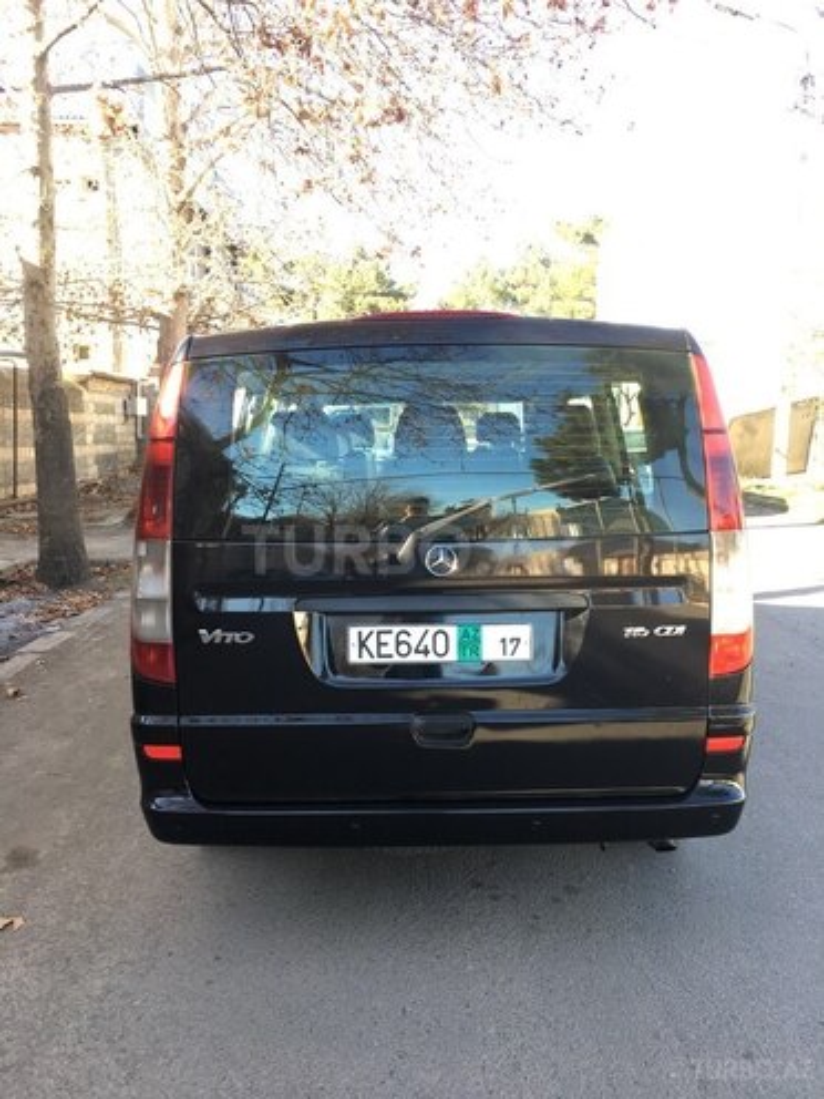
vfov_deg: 61.7
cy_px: 550
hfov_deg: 48.2
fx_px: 920
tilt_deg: -7.3
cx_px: 412
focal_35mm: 29
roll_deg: -1.1
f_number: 2.2
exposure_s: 1/100
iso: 32
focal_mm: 4.15
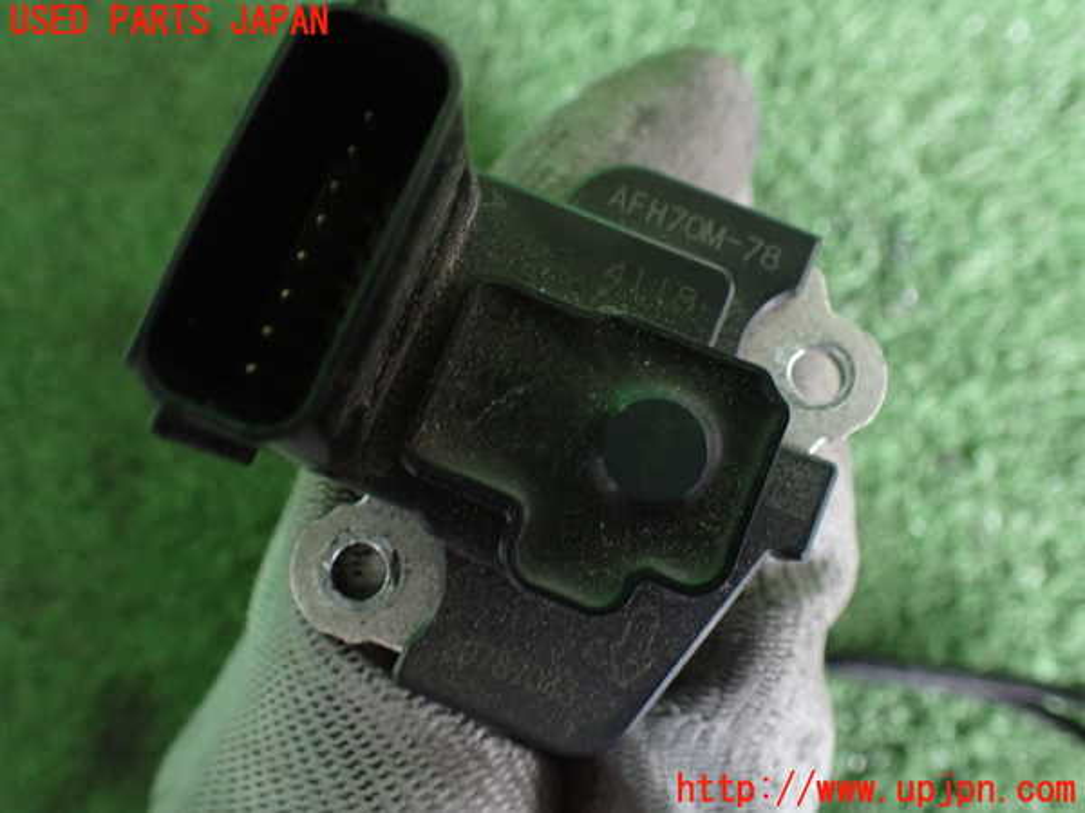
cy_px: 406
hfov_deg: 60.0
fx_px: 940
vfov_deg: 46.8
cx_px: 542
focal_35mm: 30
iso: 800
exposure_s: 1/50
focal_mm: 5.4
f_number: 2.3
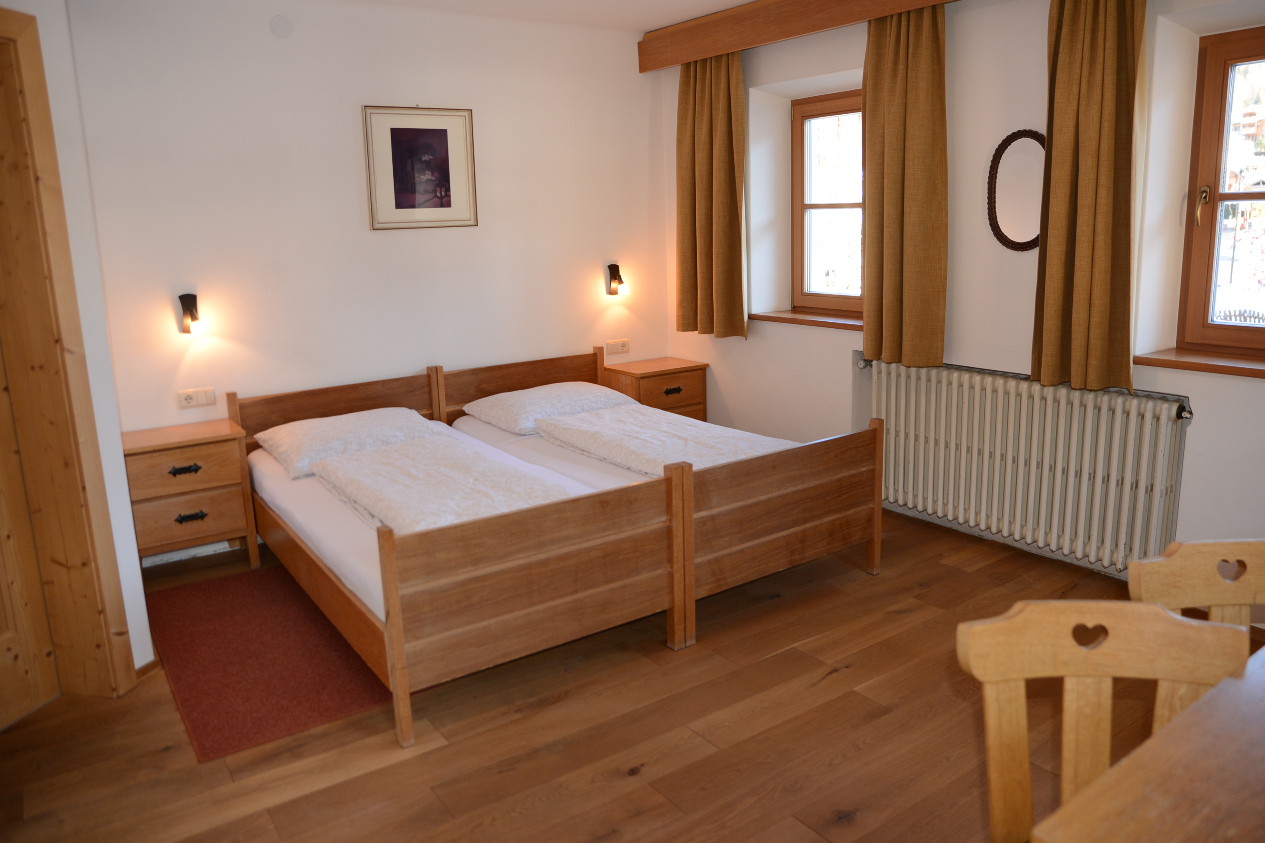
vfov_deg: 51.3
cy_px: 412
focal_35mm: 25
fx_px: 878
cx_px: 654
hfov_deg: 71.5
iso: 560
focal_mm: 24
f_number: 2.8
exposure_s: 1/200
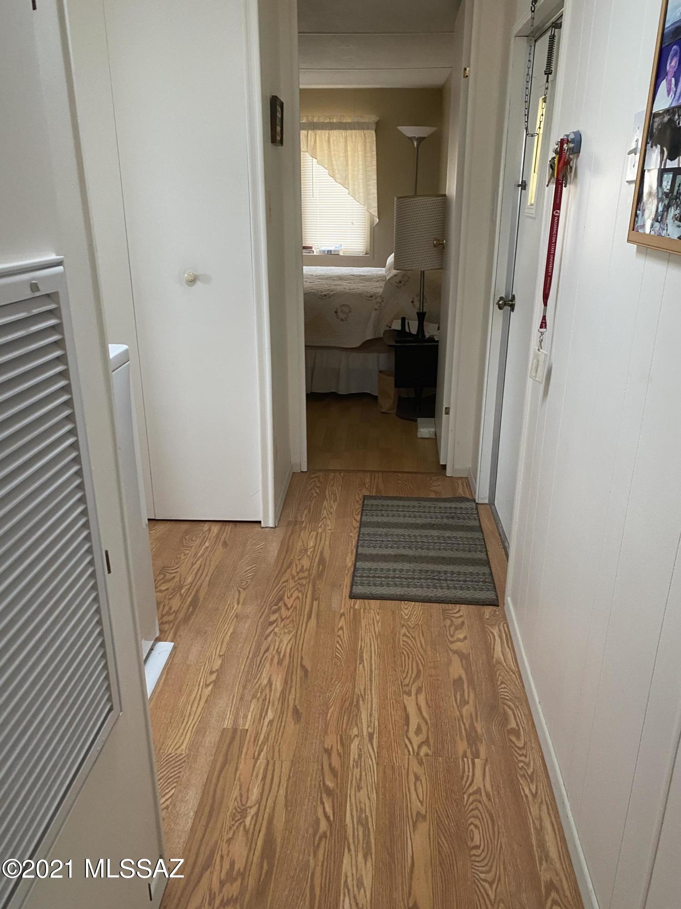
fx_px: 682
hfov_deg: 53.1
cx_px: 340
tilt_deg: -19.0
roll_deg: -0.7
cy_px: 454
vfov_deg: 67.3
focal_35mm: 26
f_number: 1.8
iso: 200
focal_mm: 4.25
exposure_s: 1/60
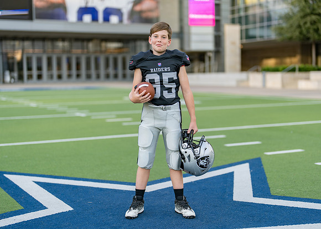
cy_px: 119
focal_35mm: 59
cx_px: 172
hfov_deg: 33.0
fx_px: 542
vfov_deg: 23.9
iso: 100
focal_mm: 50
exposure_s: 1/1250
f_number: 1.2
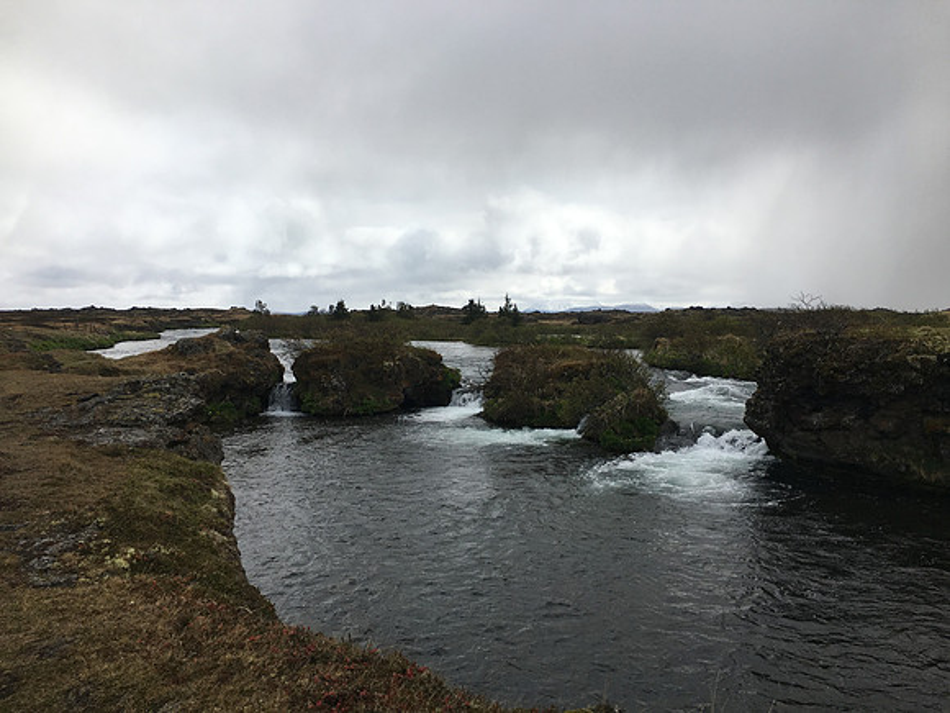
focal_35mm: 29
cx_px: 475
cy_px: 356
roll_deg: +0.5
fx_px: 796
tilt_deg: -0.5
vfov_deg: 48.2
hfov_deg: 61.7
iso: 25
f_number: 2.2
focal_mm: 4.15
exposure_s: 1/1832
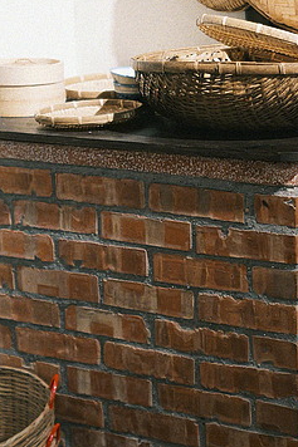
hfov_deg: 11.8
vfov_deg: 17.7
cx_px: 257
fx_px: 1429
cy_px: 134
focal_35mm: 115
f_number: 2.2
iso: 800
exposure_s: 1/125
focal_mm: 35
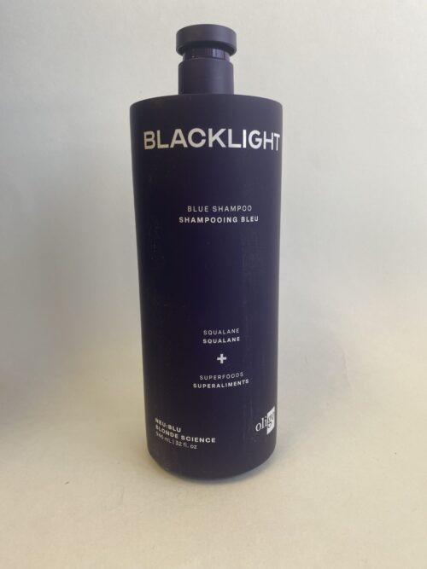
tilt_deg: -12.2
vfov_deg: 67.3
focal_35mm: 26
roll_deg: +1.2
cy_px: 284
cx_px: 214
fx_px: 428
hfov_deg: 53.0
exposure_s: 1/61
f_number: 1.8
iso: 40
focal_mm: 4.25
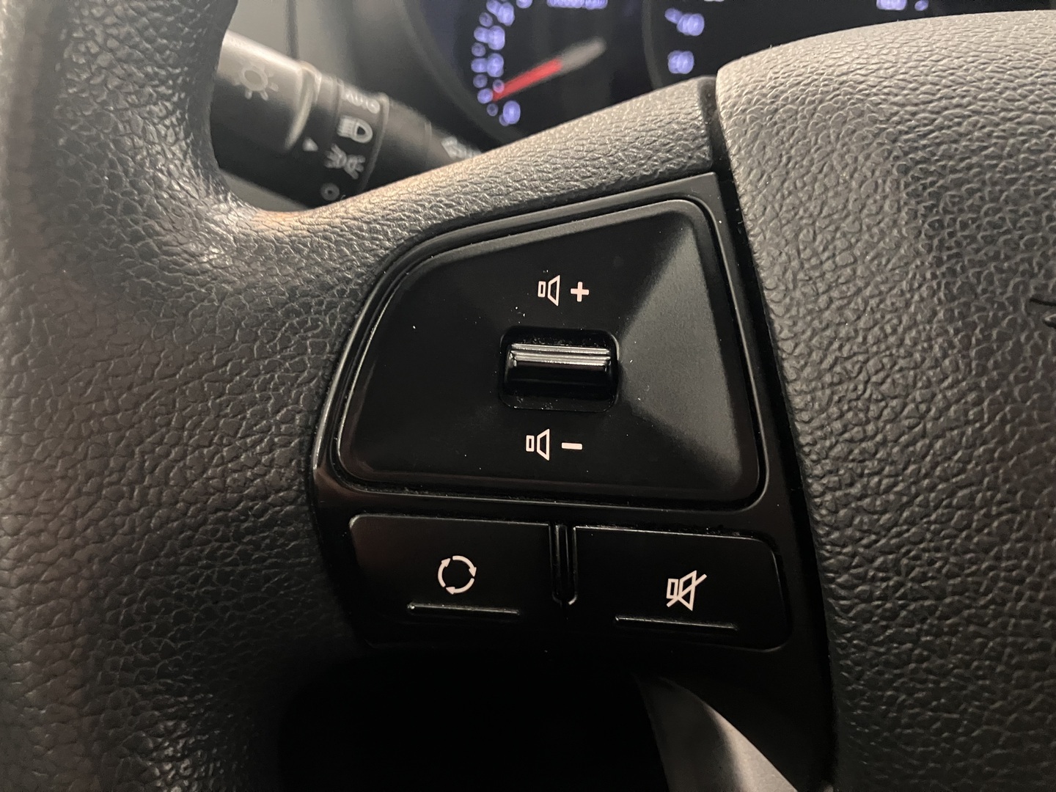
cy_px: 396
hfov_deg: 63.4
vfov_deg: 49.7
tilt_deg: -23.9
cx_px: 528
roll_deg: -1.7
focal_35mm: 28
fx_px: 854
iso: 640
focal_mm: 3.99
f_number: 1.8
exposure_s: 1/17
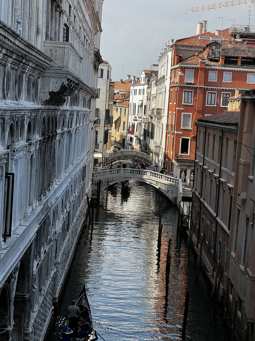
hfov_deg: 19.1
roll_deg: -3.6
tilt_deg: -4.0
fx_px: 756
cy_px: 170
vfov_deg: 25.3
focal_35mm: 77
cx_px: 128
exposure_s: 1/518
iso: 32
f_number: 2.8
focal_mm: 9
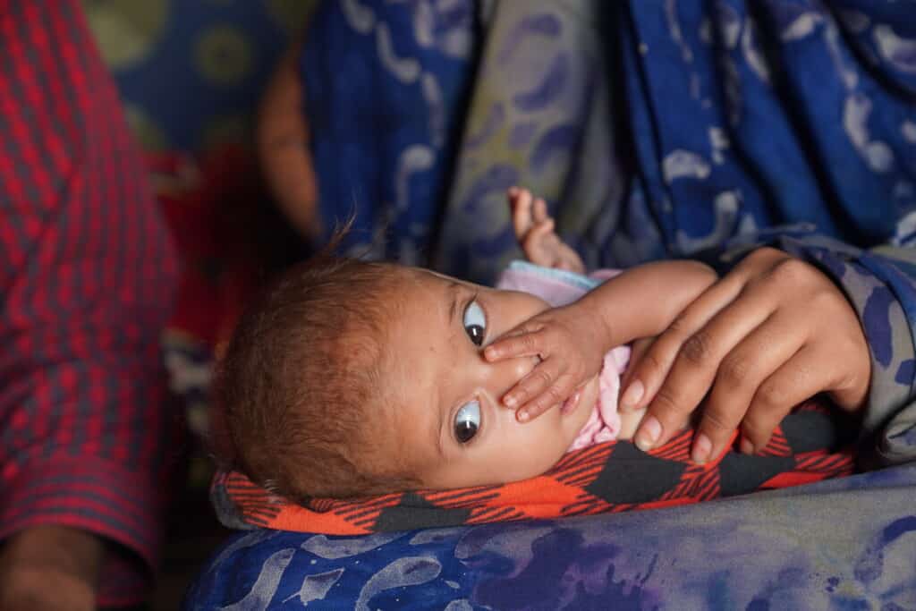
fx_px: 1781
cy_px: 306
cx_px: 458
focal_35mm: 70
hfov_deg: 28.8
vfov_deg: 19.5
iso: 1250
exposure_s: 1/160
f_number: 4
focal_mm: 70
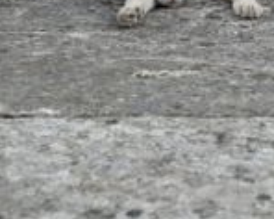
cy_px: -67
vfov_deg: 13.0
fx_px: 923
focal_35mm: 114
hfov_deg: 16.6
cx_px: 250
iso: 100
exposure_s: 1/200
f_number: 6.3
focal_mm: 35
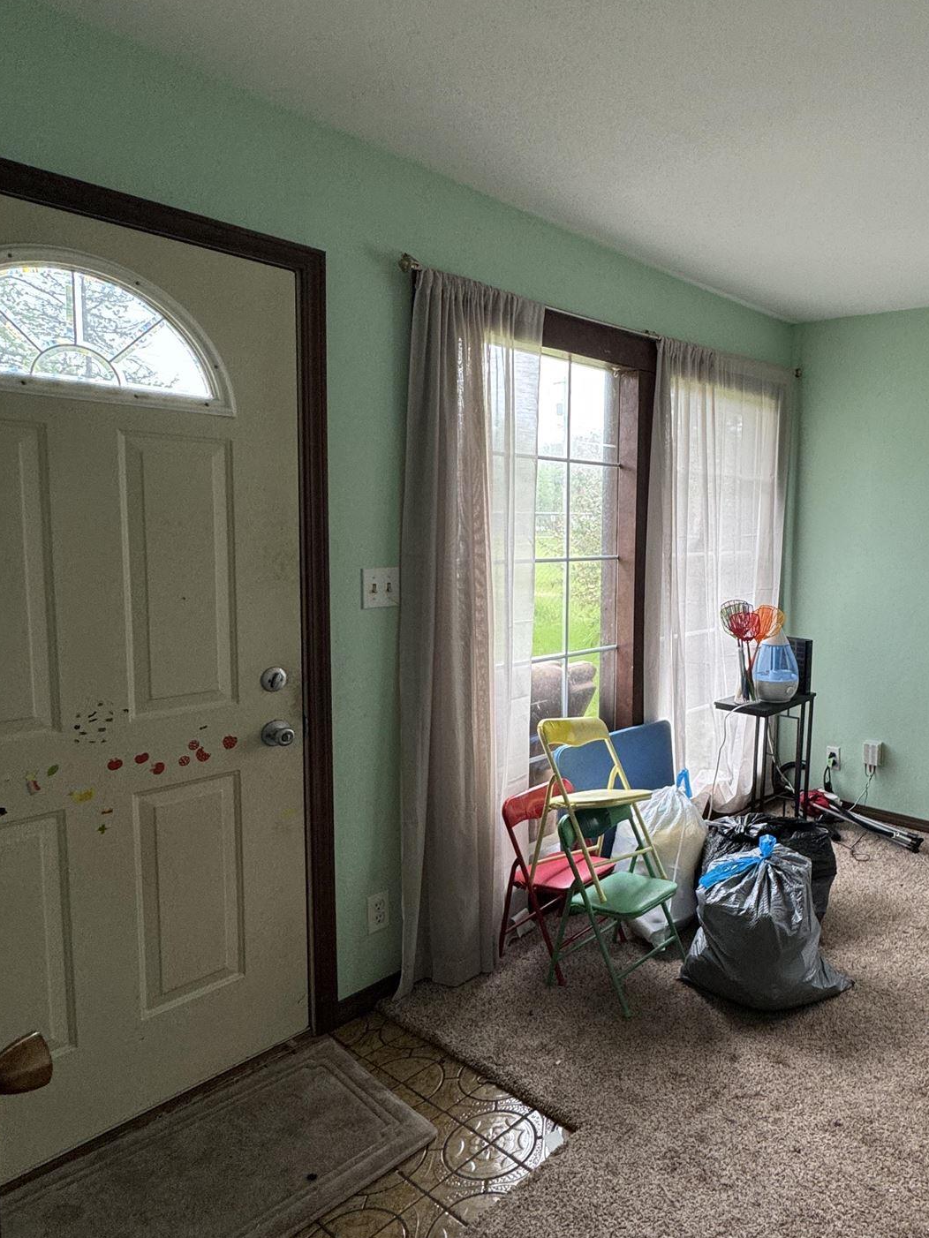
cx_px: 727
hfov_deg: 55.3
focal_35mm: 23
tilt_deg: -4.1
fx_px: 823
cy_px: 597
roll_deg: -0.5
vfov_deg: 73.9
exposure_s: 1/120
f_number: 2.2
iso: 125
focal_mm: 2.22
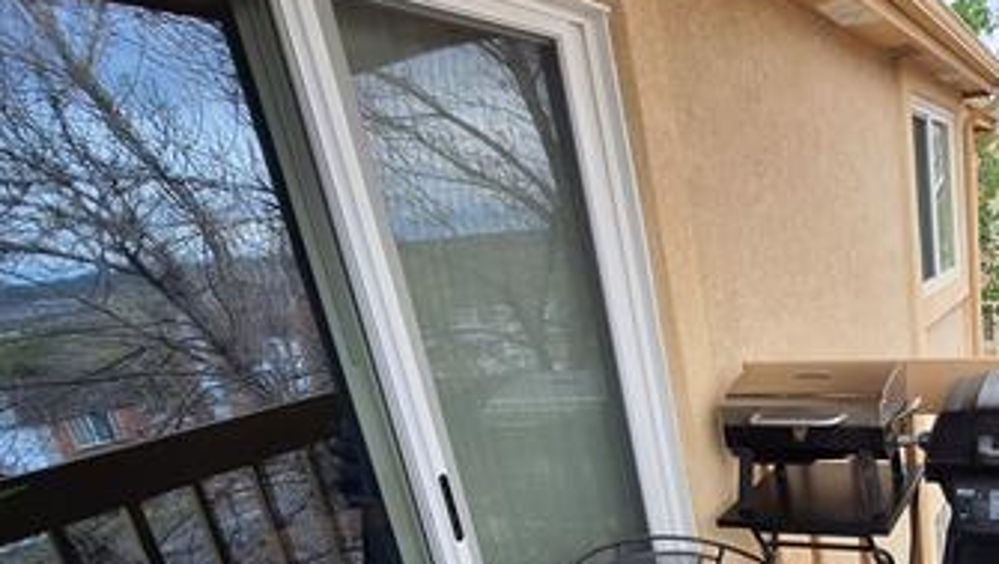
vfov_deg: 41.4
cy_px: 440
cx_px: 835
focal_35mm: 27
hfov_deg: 62.3
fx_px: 716
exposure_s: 1/356
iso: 40
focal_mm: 1.74
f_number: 2.2
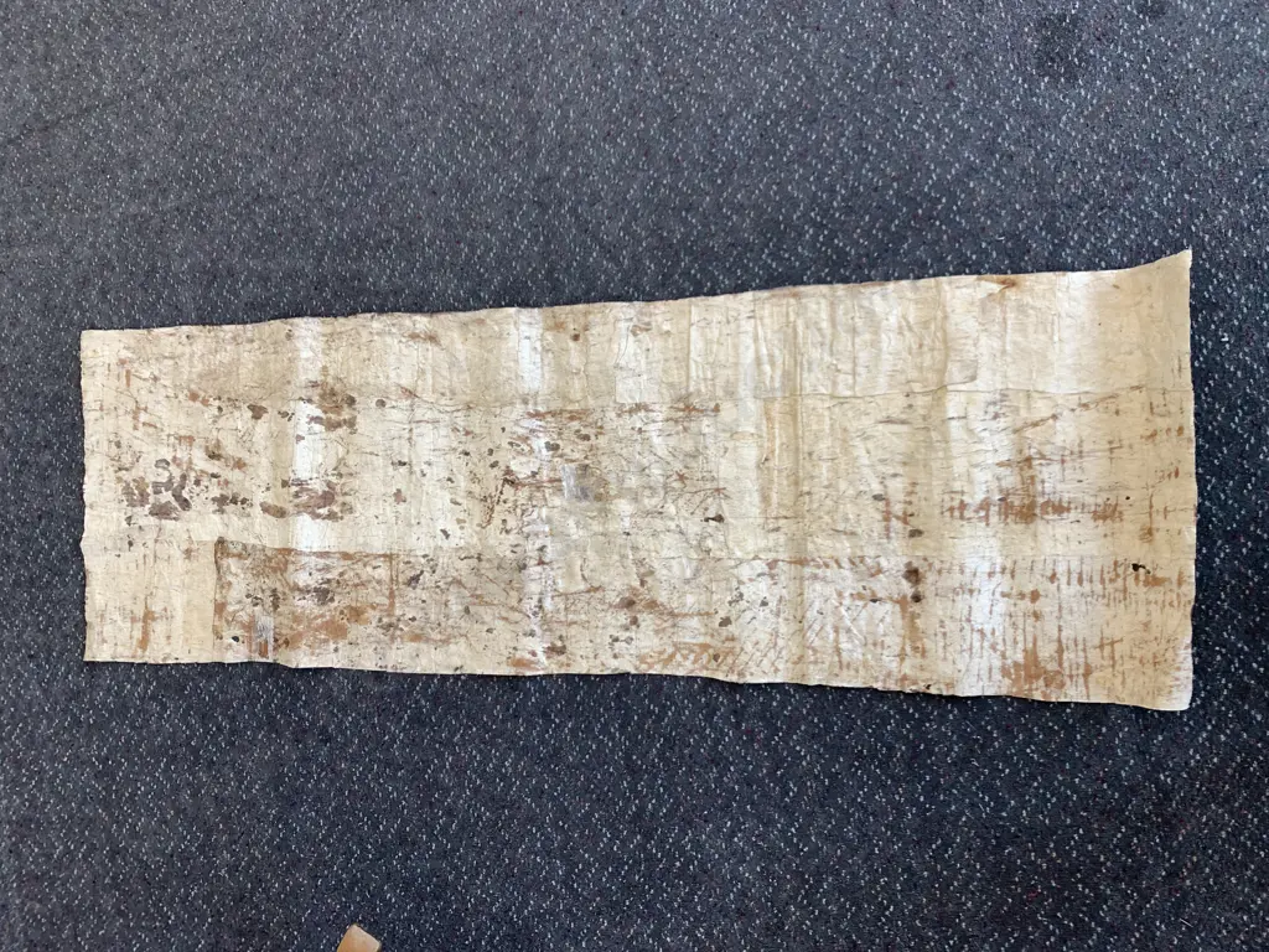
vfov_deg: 53.1
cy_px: 476
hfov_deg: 67.3
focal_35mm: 26
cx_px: 634
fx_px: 953
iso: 64
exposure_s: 1/100
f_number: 1.8
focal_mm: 4.25
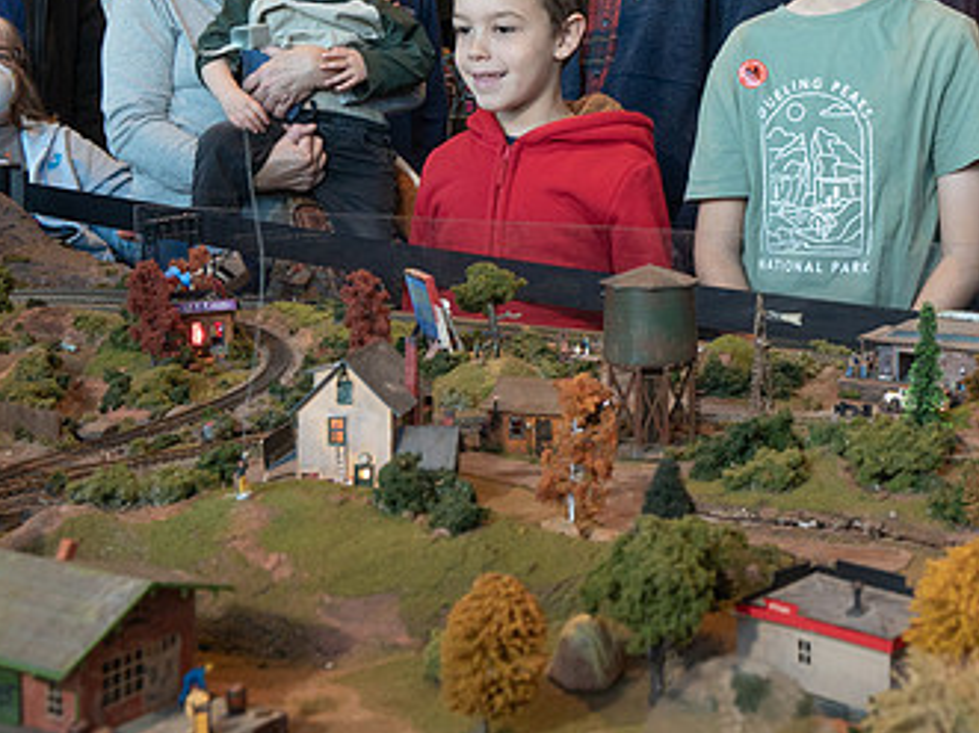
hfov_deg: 37.3
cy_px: 135
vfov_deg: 28.4
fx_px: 1414
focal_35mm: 50
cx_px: 734
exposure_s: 1/160
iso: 2000
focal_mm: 21
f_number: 6.3
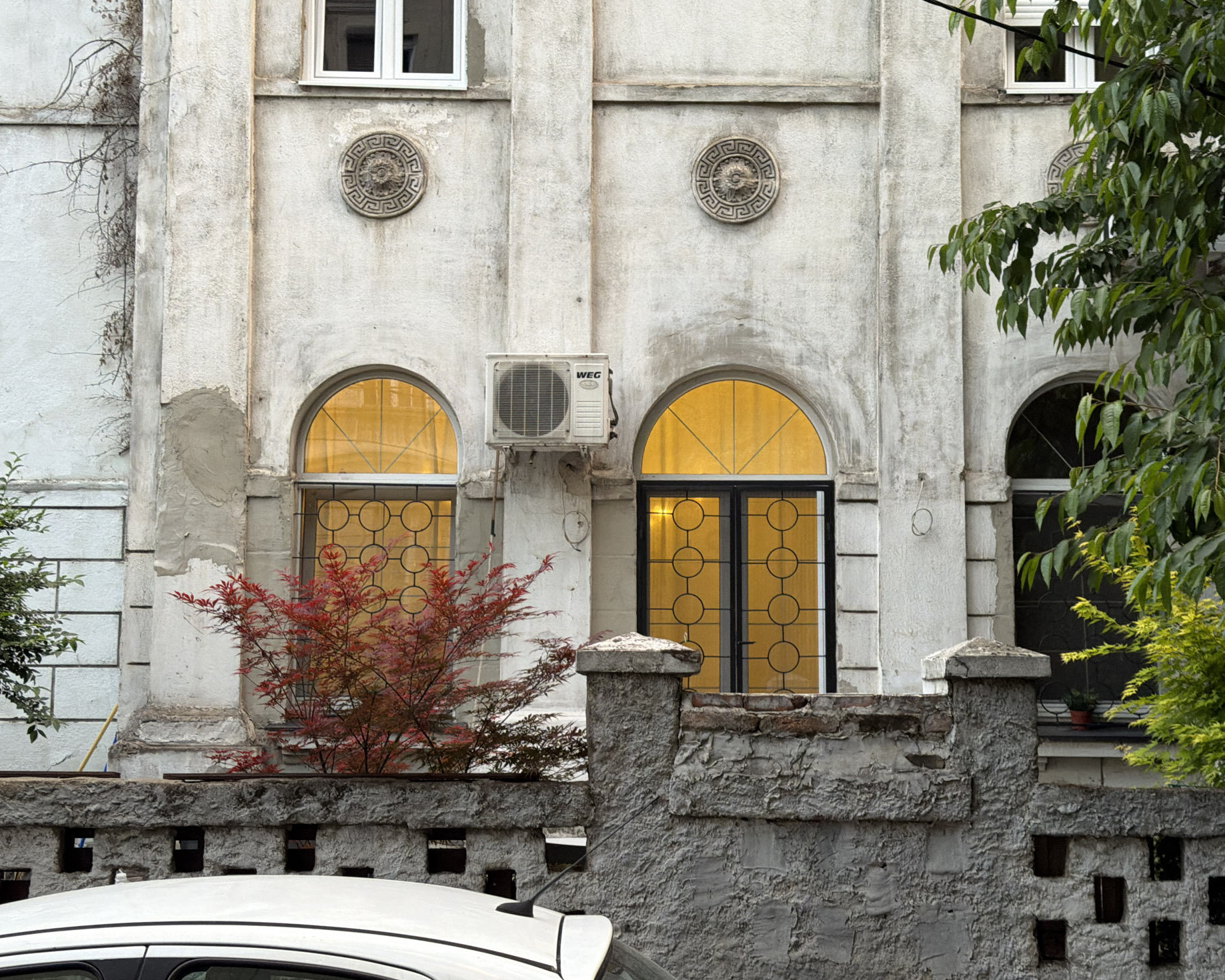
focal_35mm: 51
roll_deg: -1.3
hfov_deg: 36.7
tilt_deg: +6.3
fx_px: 1849
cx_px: 627
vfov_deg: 29.7
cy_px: 487
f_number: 1.78
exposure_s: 1/60
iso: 200
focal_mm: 6.76
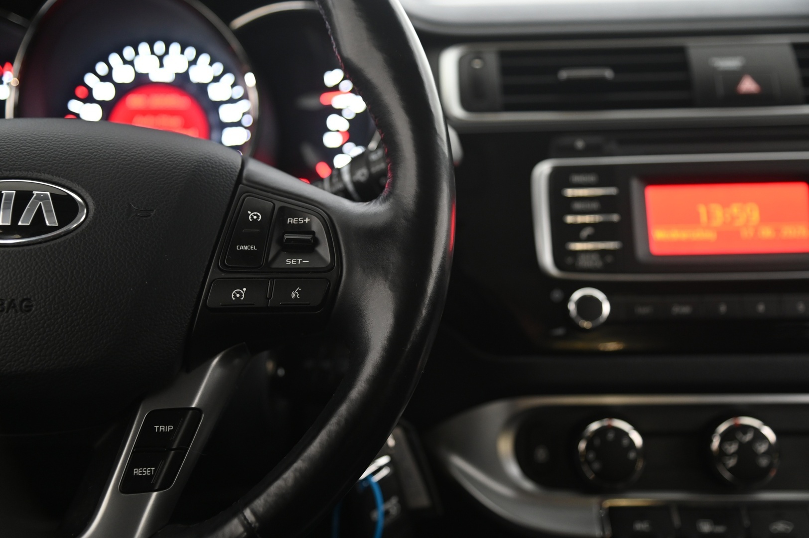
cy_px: 269
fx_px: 1123
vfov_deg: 26.9
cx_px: 404
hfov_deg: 39.6
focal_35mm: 50
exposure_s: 1/15
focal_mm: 50
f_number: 4
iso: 2000
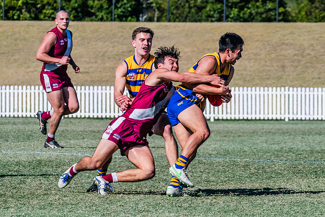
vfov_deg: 2.9
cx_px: 158
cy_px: 124
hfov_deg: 4.3
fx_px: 4342
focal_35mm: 481
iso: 800
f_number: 11
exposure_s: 1/1600
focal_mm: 290
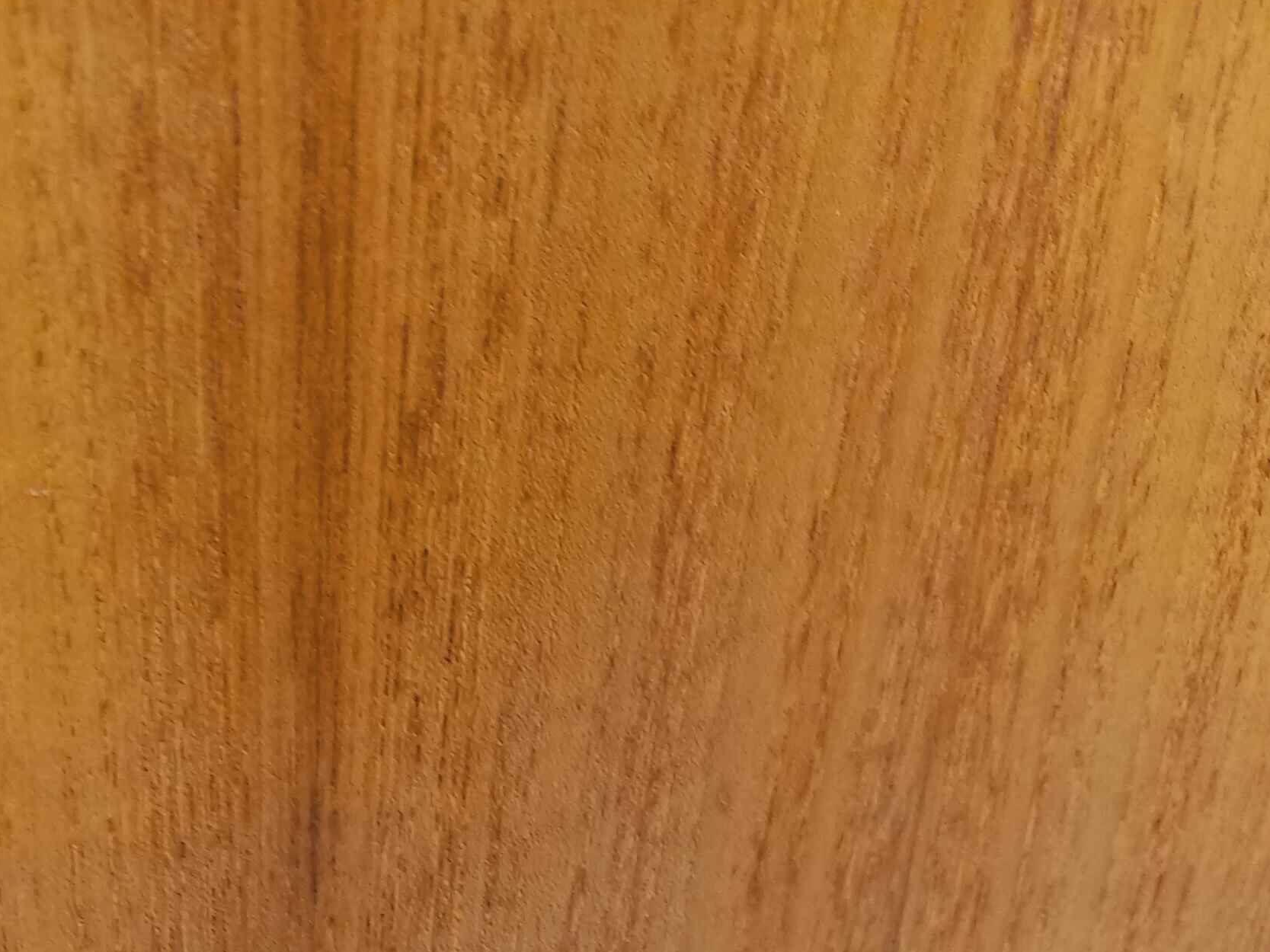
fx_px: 2201
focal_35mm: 60
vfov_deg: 22.5
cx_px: 131
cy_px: 1136
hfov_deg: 30.8
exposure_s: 1/50
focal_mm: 4.65
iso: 320
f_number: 1.8
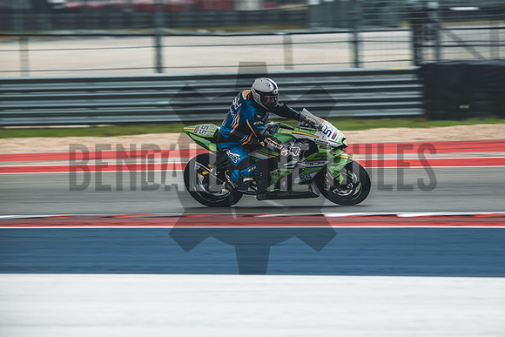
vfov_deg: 4.6
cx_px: 252
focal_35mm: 300
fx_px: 4209
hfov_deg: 6.9
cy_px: 168
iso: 160
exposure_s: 1/250
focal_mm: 200
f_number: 4
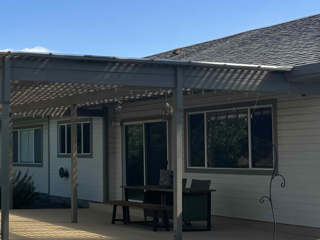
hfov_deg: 24.6
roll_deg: -1.7
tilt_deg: +3.7
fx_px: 647
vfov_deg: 21.0
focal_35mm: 70
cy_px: 110
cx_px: -85
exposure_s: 1/3802
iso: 80
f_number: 1.78
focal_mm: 6.76
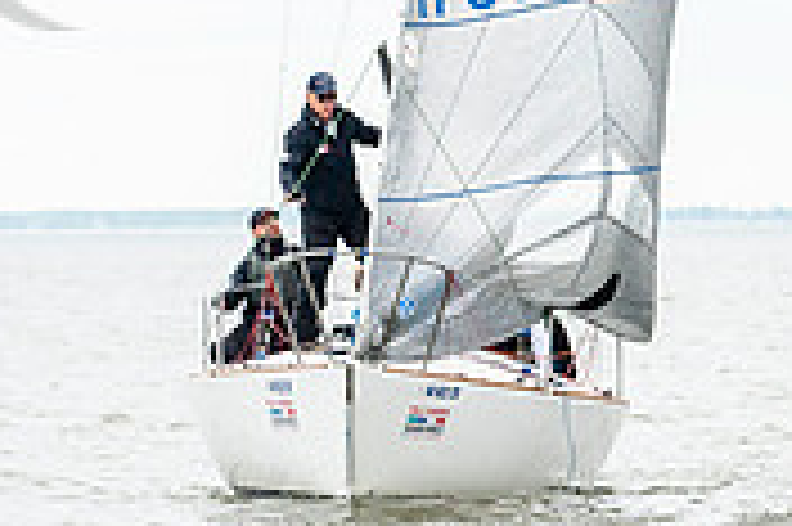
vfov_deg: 2.7
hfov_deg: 4.1
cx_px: 1224
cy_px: -22
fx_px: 10968
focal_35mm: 499
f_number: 5.6
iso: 500
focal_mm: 135
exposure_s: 1/2500
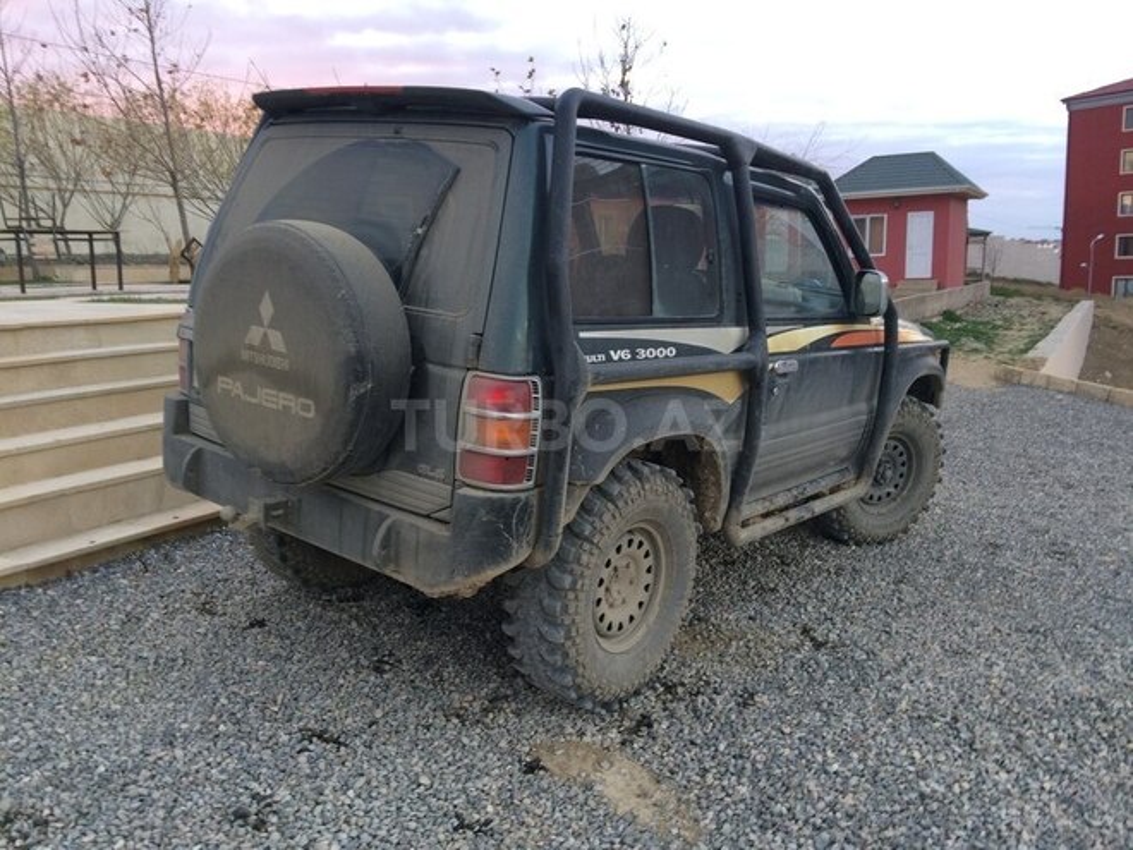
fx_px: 949
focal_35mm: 29
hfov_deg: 61.7
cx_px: 566
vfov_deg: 48.2
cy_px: 425
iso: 32
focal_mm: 4.15
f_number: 2.2
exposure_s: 1/33
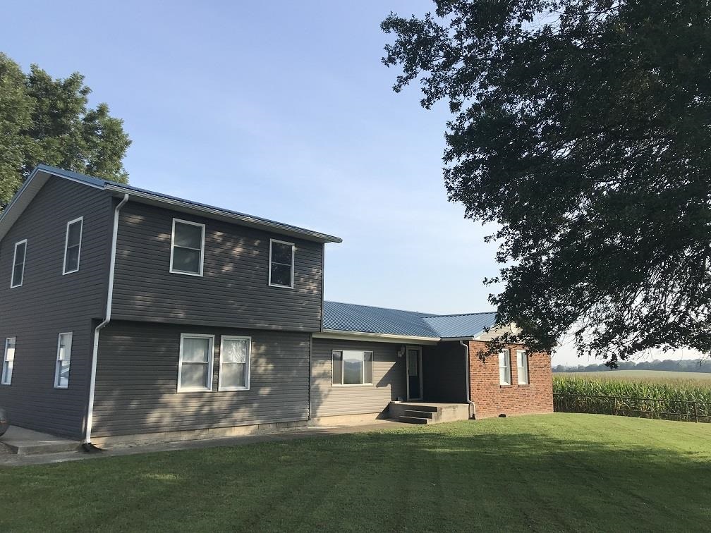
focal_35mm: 28
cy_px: 266
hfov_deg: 63.4
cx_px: 356
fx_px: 575
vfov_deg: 49.7
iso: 20
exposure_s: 1/1880
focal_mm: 3.99
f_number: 1.8
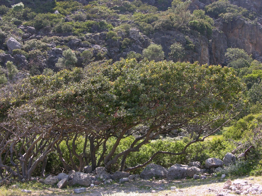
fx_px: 409
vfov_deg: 27.0
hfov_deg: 35.5
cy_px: 98
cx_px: 131
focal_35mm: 54
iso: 50
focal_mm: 13.7
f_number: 4.4
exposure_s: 1/136
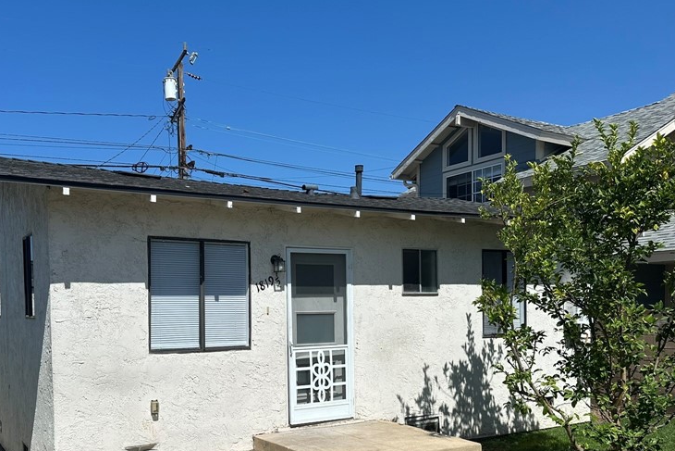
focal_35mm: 35
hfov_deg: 54.1
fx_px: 656
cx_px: 275
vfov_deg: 37.2
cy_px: 323
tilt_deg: -3.4
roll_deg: +0.3
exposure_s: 1/8929
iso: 80
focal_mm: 6.86
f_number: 1.78
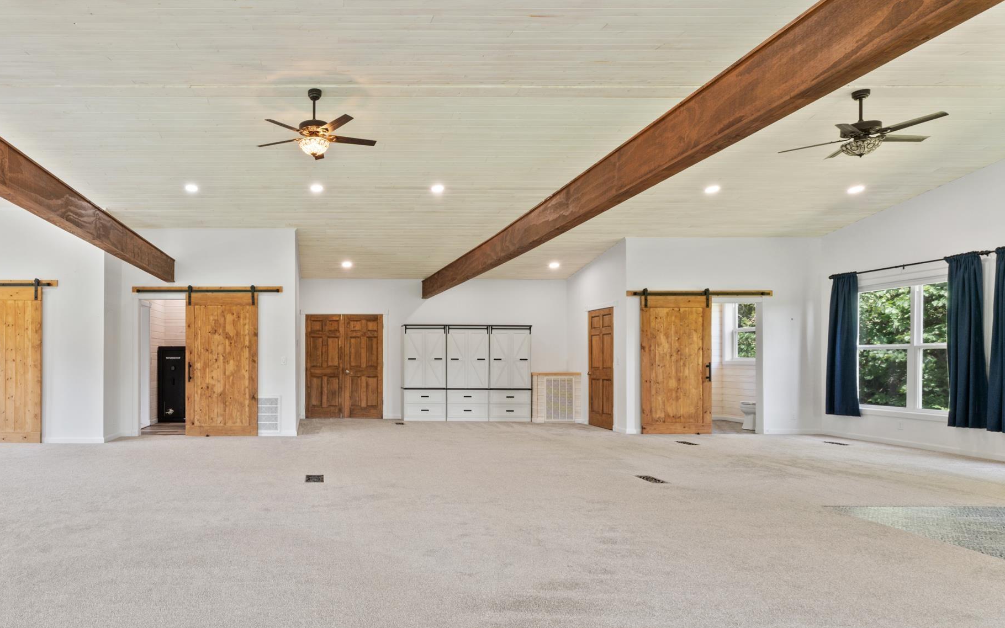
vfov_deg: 57.1
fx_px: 575
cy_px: 353
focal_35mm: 21
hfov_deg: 79.1
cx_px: 321
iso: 200
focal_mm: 10
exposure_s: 1/4
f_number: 9
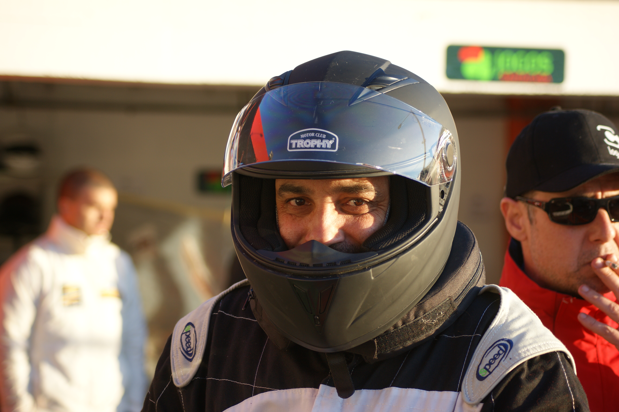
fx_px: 1933
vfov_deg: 12.2
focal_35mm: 112
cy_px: 206
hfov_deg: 18.2
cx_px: 310
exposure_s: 1/125
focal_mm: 75
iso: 100
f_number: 4
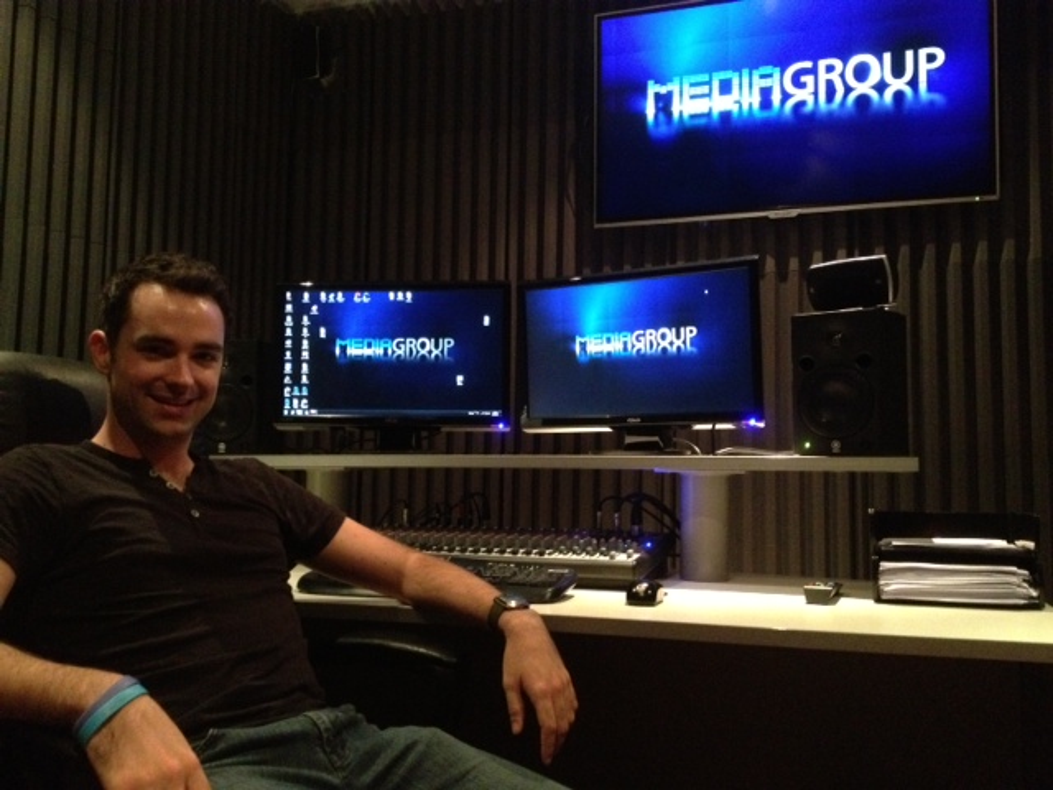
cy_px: 395
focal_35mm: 35
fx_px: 1065
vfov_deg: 40.7
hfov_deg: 52.6
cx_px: 526
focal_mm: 4.28
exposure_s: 1/15
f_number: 2.4
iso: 800
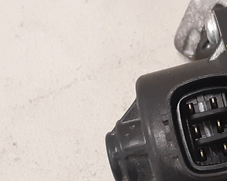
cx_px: 181
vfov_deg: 35.8
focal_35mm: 41
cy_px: 132
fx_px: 275
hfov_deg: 42.8
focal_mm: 3.93
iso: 250
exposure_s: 1/50
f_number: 1.7
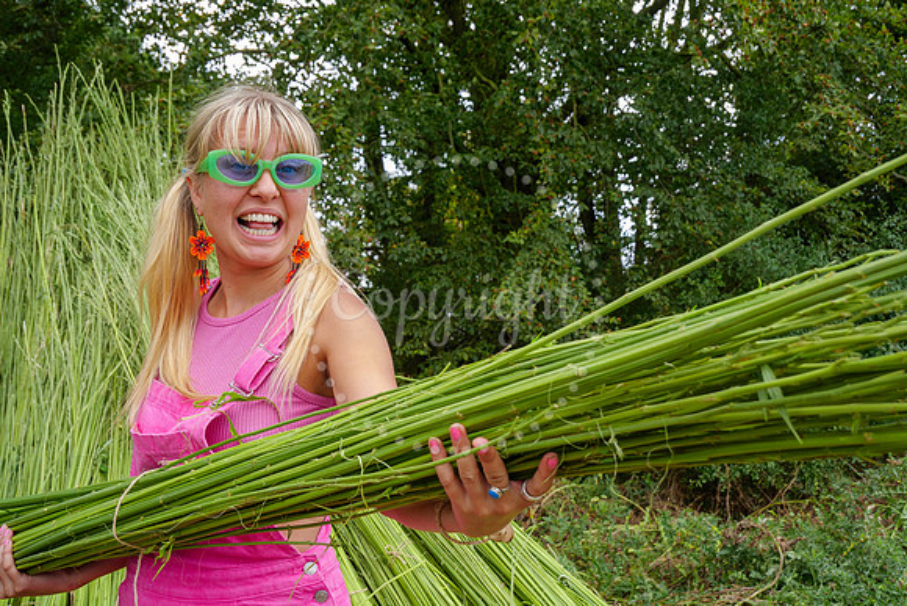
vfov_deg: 33.4
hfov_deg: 48.4
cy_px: 303
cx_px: 454
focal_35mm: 40
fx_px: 1008
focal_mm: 20
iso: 160
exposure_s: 1/125
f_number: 5.6
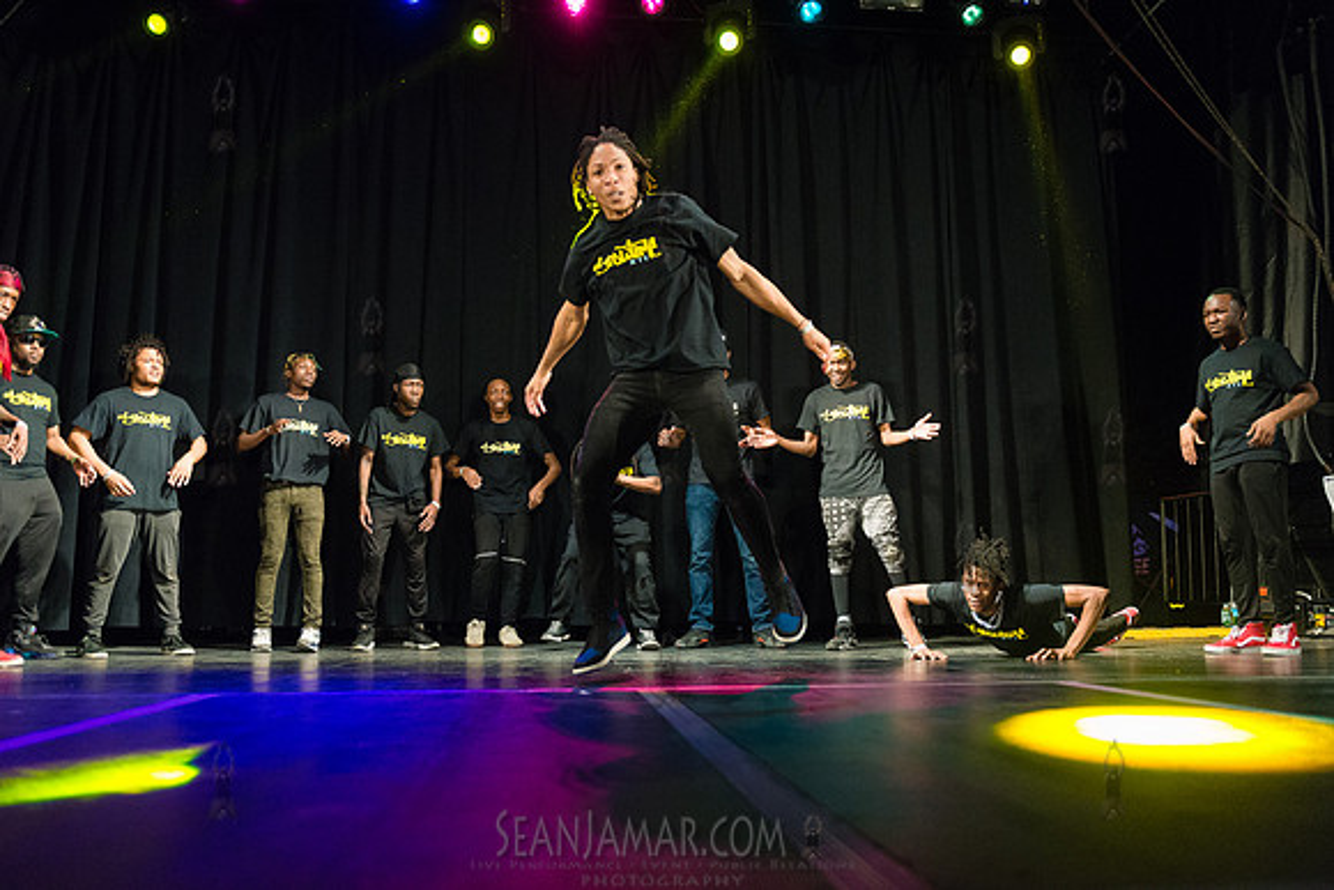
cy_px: 445
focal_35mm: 32
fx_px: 1200
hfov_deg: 58.1
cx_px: 667
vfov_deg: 40.7
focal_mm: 31
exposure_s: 1/1000
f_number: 2.8
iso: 4000
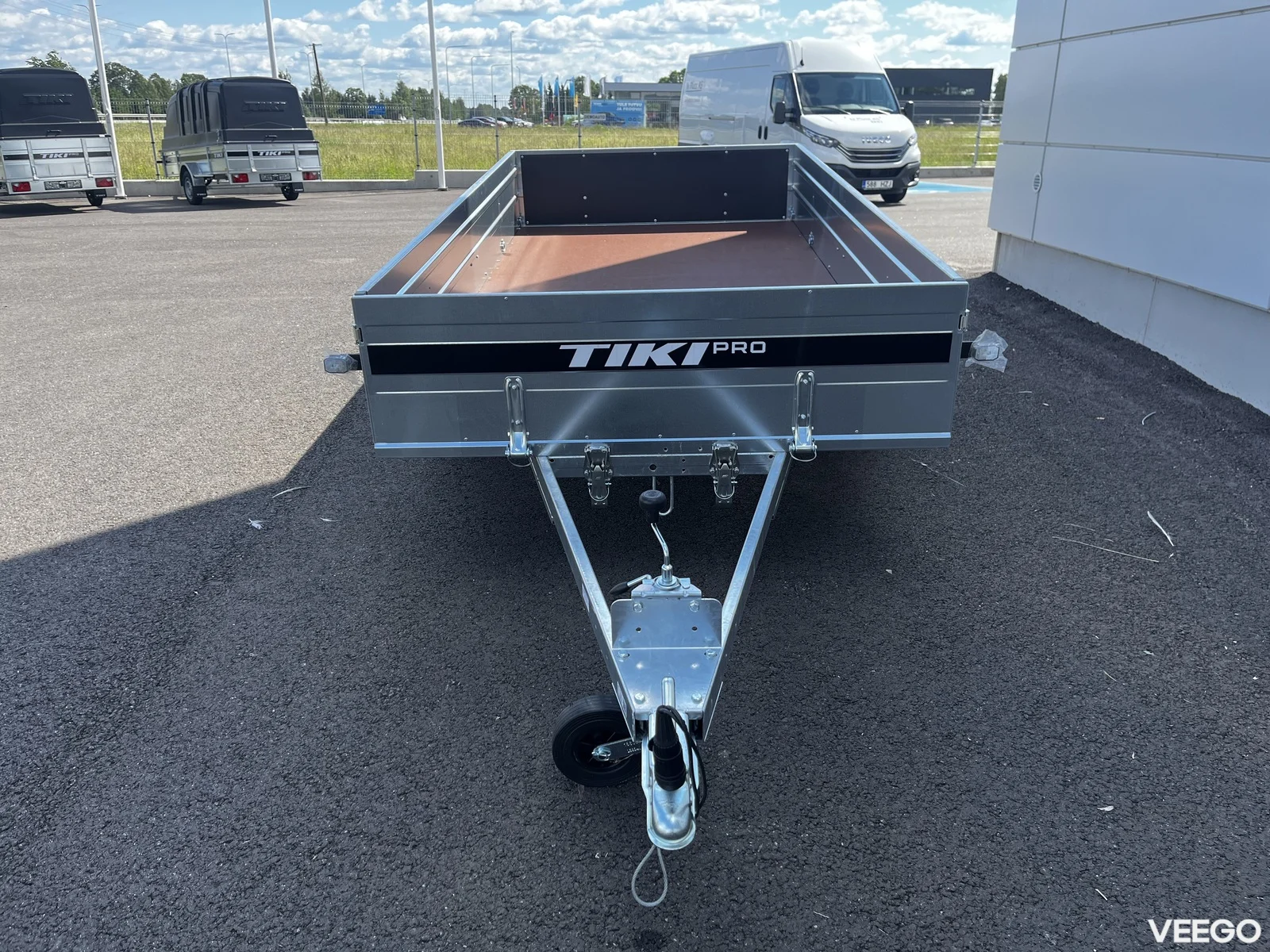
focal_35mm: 26
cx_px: 635
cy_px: 476
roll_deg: -0.3
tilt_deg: -20.0
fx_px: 954
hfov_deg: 67.3
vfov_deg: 53.1
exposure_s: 1/928
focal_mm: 5.1
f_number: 1.6
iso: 50
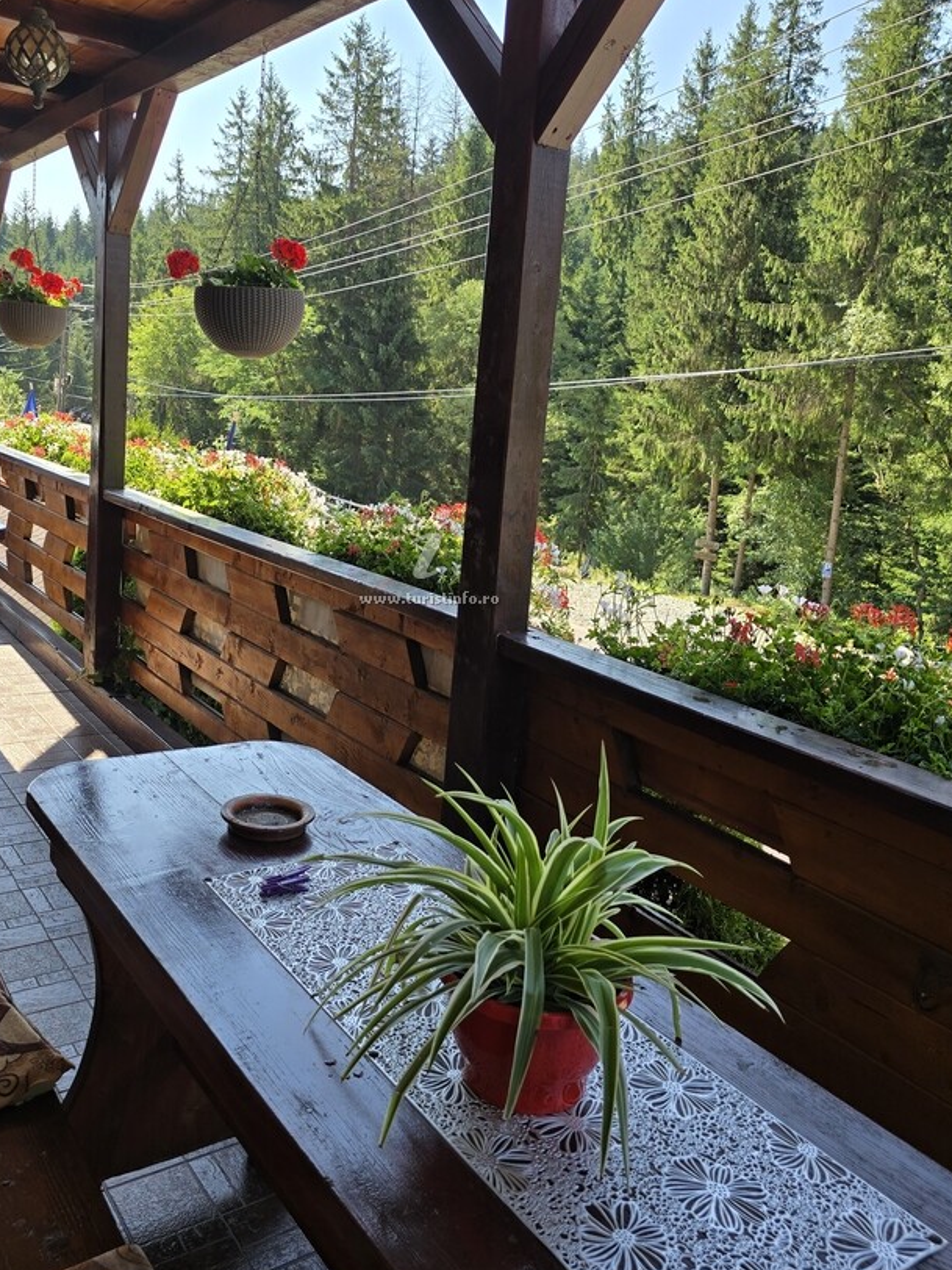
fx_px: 1063
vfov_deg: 61.3
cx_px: 411
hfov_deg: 48.1
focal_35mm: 29
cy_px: 536
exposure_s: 1/417
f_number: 1.7
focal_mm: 6.3
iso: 12
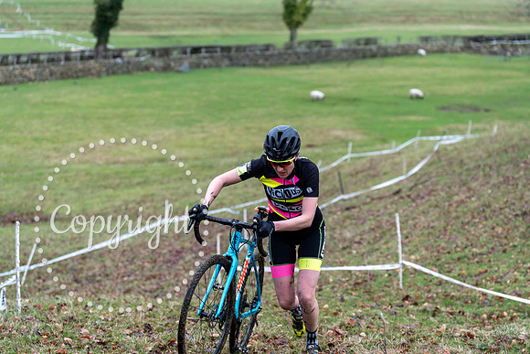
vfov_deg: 16.9
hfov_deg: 25.1
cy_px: 177
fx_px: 1193
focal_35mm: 81
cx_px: 265
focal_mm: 81
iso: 1000
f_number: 3.2
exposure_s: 1/1000
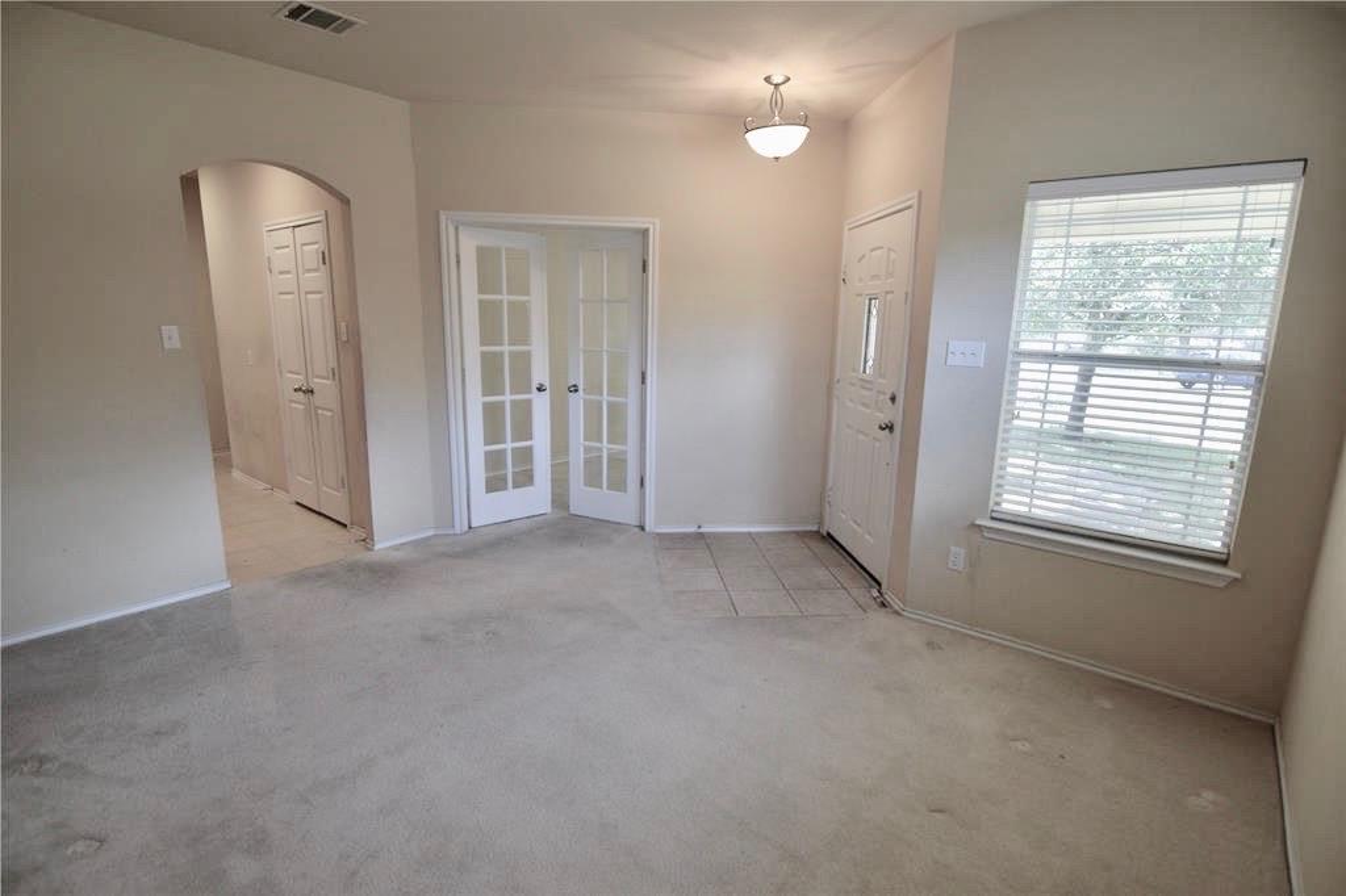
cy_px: 448
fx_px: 617
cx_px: 673
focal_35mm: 16
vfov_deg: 72.0
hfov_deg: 95.0
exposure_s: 1/80
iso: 400
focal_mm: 11
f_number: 4.5
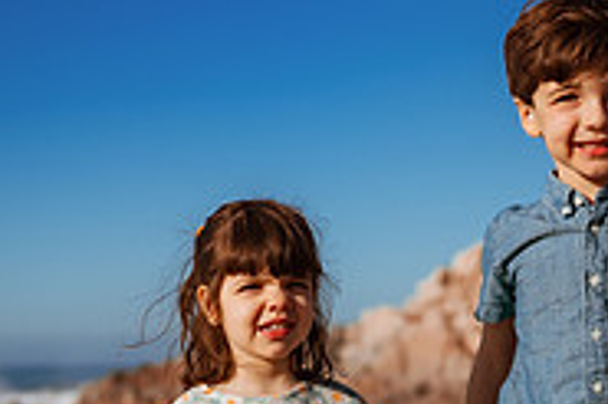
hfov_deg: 18.6
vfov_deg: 12.1
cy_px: 504
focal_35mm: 110
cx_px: 263
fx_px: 1856
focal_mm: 35
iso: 50
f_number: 2
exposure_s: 1/8000
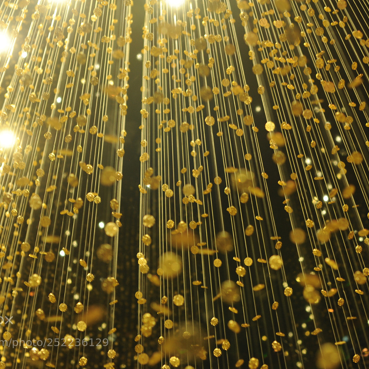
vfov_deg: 26.9
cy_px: 185
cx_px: 205
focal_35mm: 64
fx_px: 772
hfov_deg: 26.9
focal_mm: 50
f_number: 3.2
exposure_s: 1/8
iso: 640
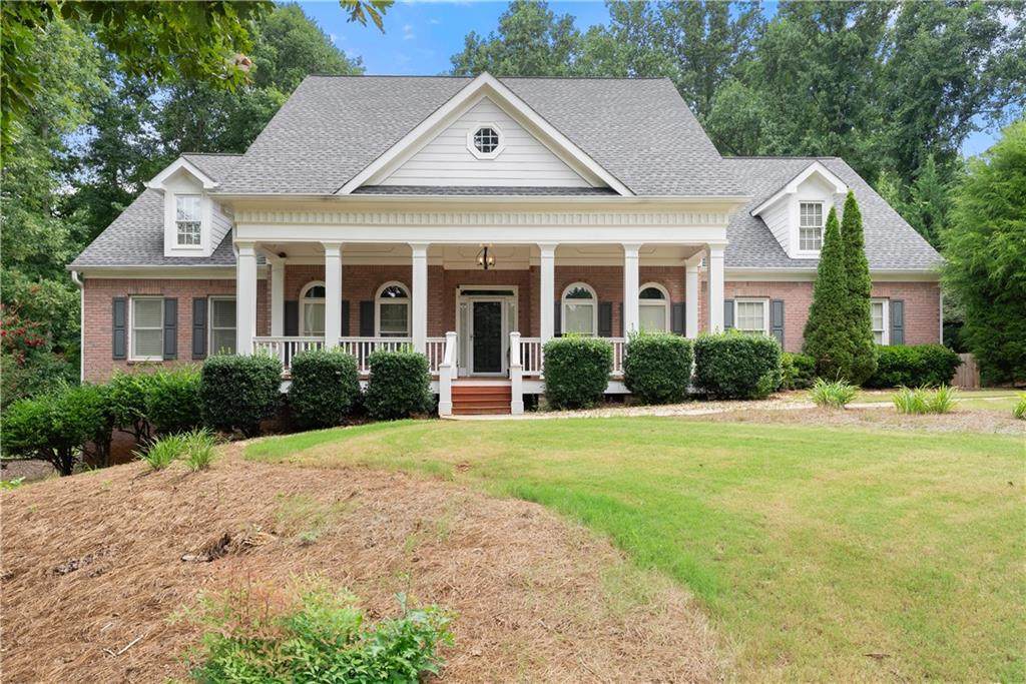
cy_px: 342
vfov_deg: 53.1
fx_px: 684
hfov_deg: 73.7
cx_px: 513
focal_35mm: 24
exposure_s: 1/320
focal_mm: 24
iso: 800
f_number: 8
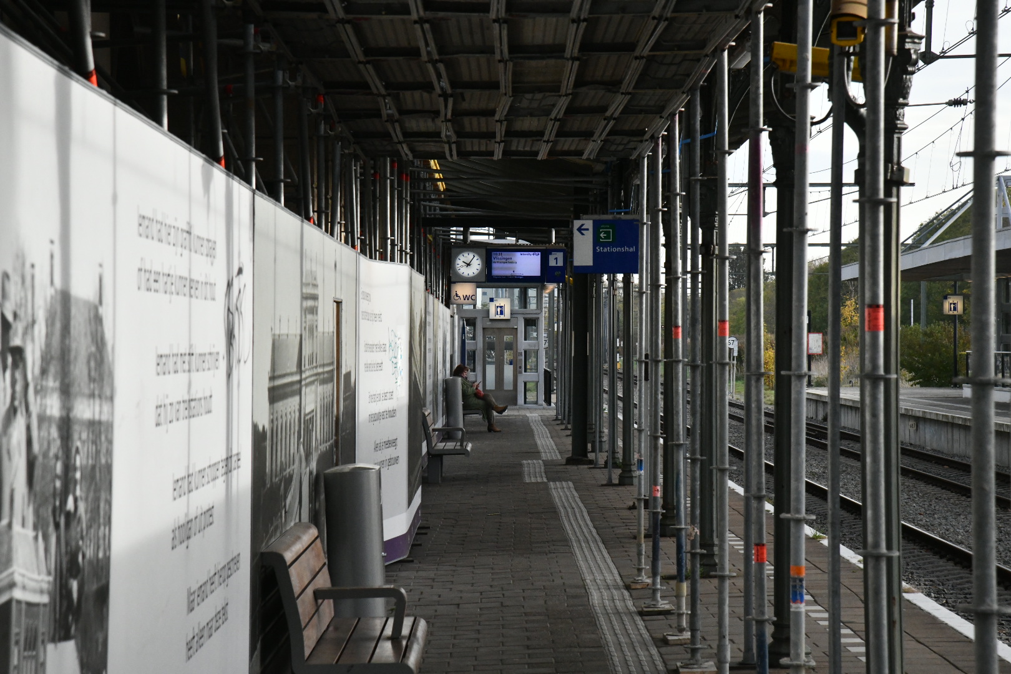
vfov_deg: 11.4
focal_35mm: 120
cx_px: 506
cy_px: 337
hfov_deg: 17.1
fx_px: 3370
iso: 5000
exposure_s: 1/800
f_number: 14
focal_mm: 120
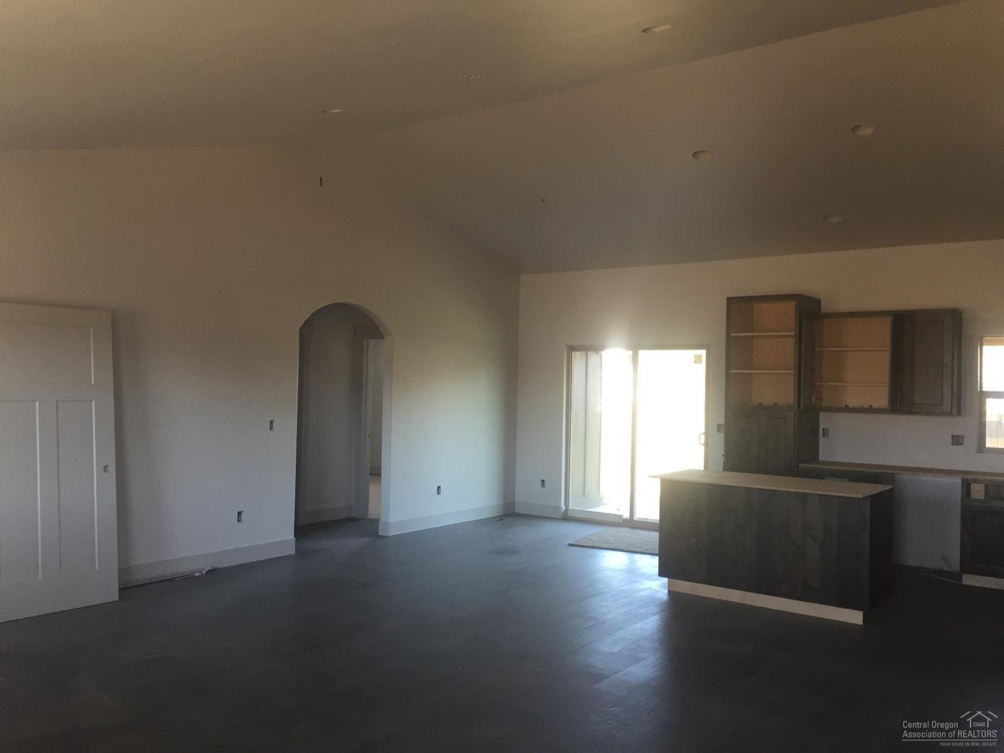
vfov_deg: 48.2
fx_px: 841
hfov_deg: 61.7
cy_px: 376
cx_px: 502
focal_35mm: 29
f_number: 2.2
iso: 32
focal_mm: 4.15
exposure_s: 1/30
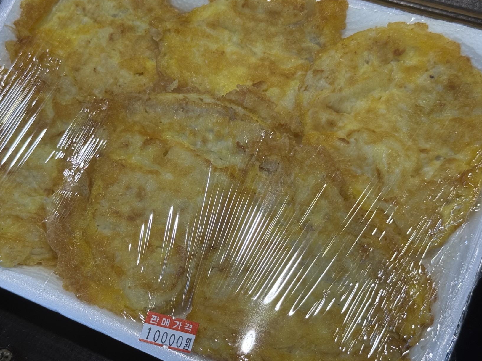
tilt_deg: -48.9
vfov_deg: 24.8
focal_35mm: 59
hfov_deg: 32.6
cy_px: 171
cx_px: 206
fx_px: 821
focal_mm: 6.76
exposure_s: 1/190
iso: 64
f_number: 1.78
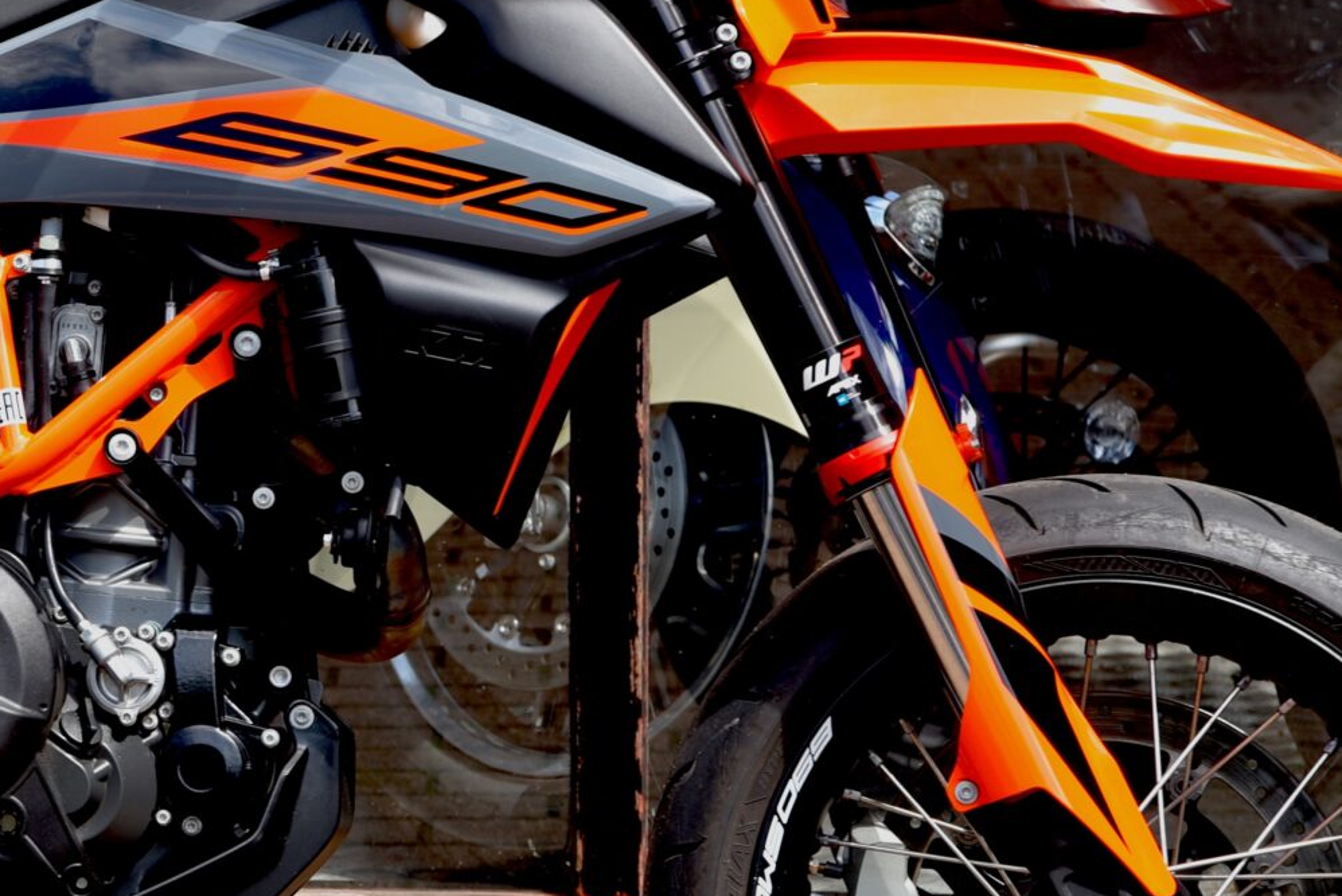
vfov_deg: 8.6
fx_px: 5929
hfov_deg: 12.7
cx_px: -67
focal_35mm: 159
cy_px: 379
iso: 100
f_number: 5.6
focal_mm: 62
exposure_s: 1/125
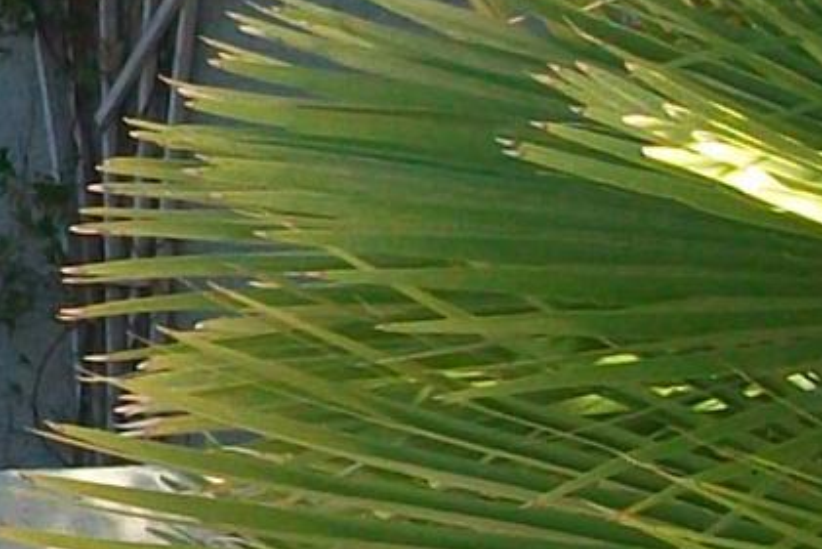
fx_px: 5413
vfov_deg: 5.8
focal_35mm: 237
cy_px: 141
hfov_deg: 8.4
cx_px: -555
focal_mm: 5.7
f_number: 2.8
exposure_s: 1/250
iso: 64
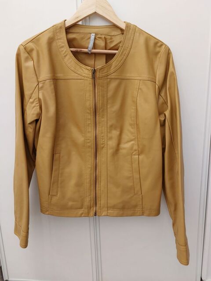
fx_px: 195
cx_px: 106
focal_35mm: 24
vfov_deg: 71.6
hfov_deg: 56.8
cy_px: 140
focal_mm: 5.23
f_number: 1.8
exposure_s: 1/50
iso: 400
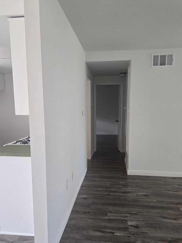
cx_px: 88
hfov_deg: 53.0
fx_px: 182
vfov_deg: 67.2
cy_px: 130
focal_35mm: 26
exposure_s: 1/180
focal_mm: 5.4
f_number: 1.8
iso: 200
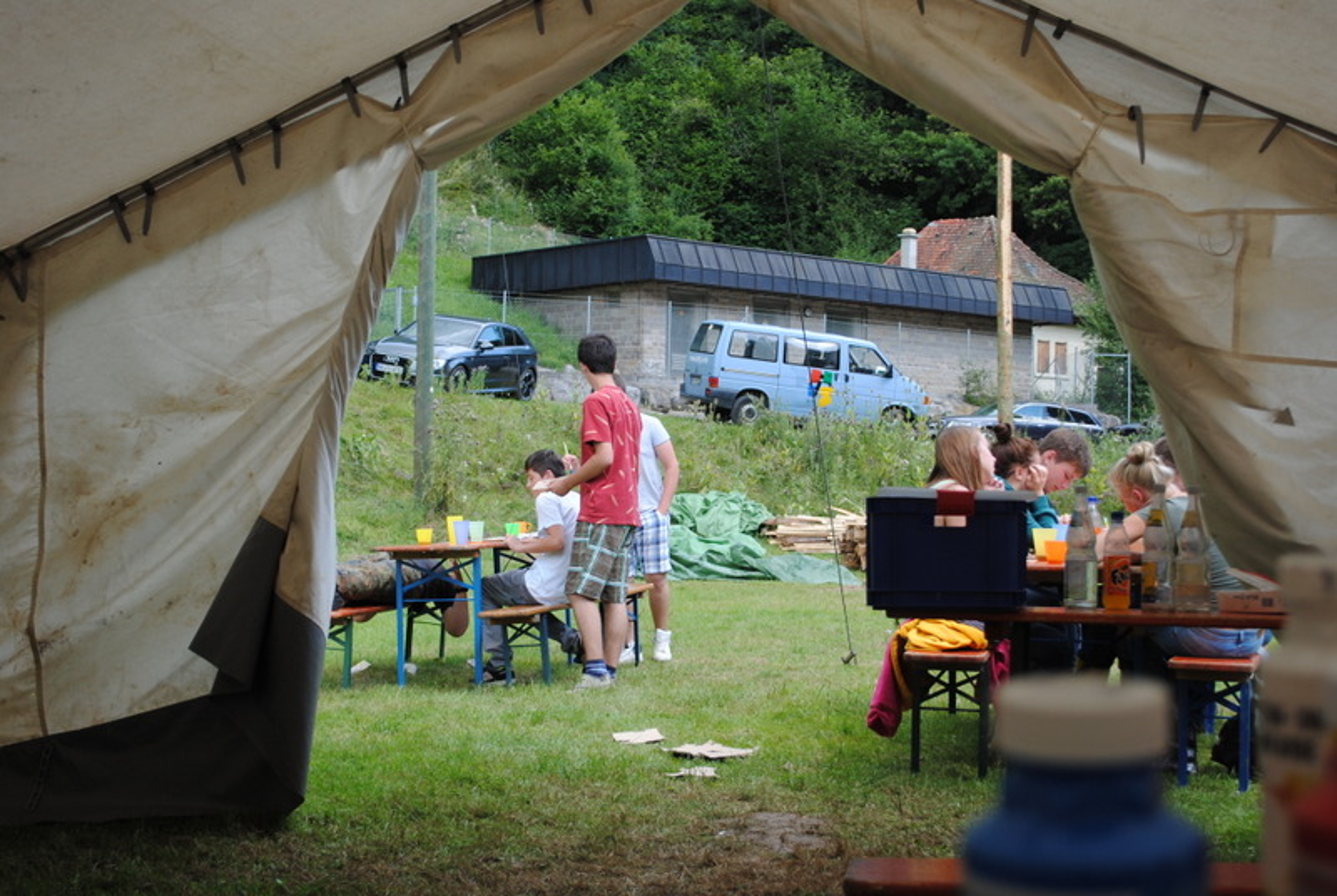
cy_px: 448
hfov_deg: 37.8
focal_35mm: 52
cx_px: 668
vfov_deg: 25.8
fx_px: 1953
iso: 125
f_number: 5.6
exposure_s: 1/125
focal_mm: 35
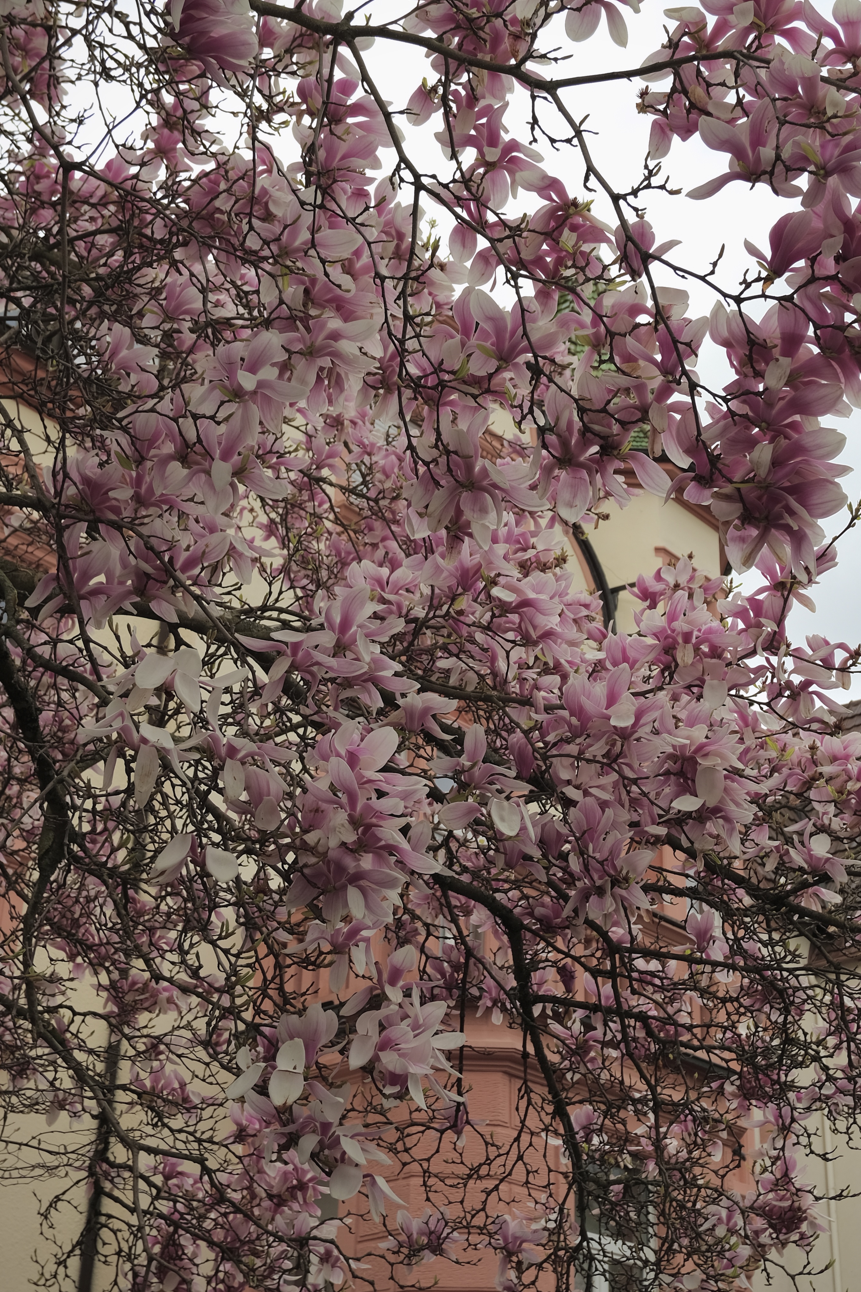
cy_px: 660
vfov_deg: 38.9
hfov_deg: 26.4
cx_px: 549
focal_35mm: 51
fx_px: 1829
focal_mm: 22.1
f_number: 4.2
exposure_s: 1/480
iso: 200
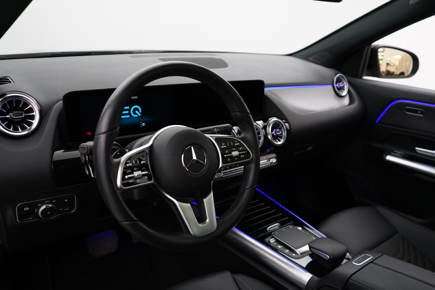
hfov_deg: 63.7
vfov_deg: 45.0
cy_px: 145
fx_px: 350
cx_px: 218
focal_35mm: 29
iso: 5000
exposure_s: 1/160
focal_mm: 29
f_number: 3.5
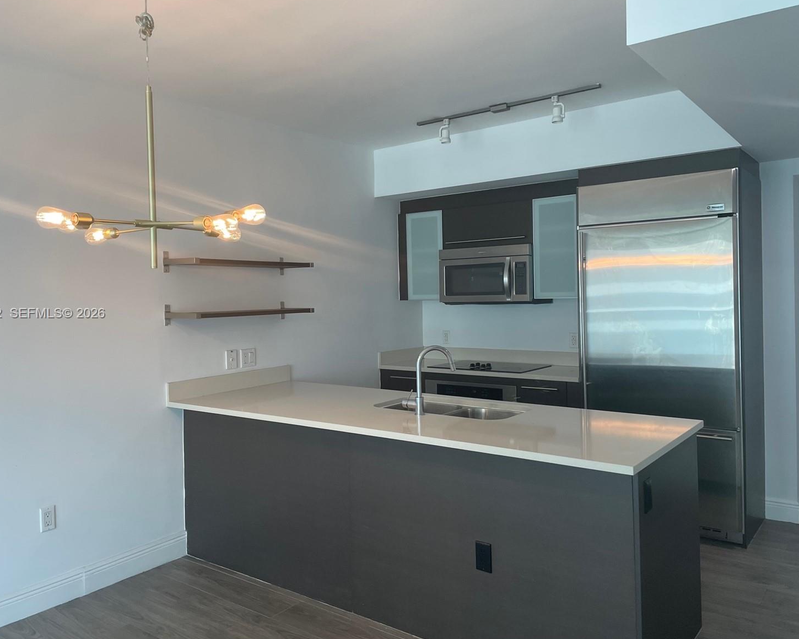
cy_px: 314
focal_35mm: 28
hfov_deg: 62.2
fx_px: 662
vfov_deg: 51.5
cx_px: 374
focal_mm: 4.2
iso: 80
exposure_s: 1/120
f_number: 1.6
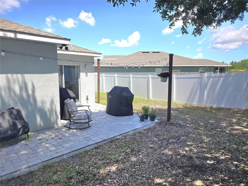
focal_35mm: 23
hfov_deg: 73.9
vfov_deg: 58.9
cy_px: 93
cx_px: 124
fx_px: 165
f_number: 1.7
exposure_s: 1/500
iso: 12
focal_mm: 6.3
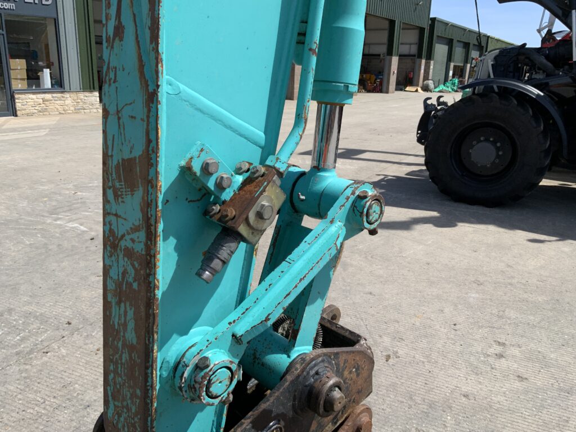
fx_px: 483
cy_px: 216
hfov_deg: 61.7
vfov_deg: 48.2
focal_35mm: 29
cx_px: 288
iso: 16
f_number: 1.8
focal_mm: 3
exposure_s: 1/1577
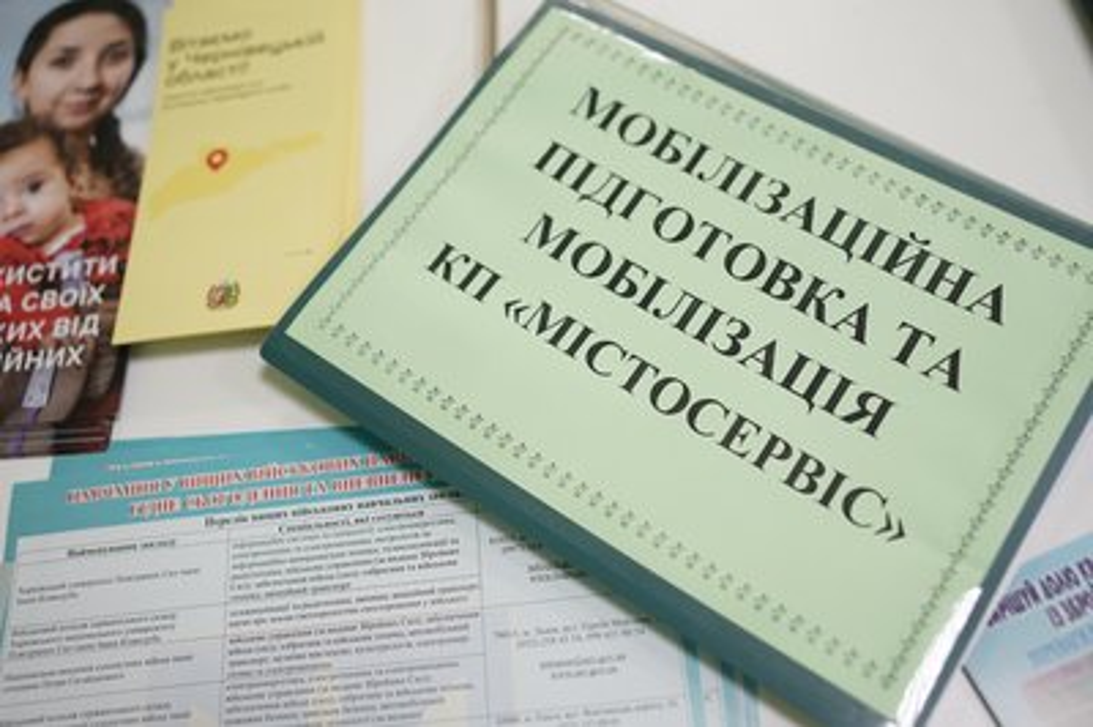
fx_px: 1062
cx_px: 546
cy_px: 364
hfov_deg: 54.5
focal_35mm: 35
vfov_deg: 37.8
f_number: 2
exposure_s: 1/250
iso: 800
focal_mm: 35
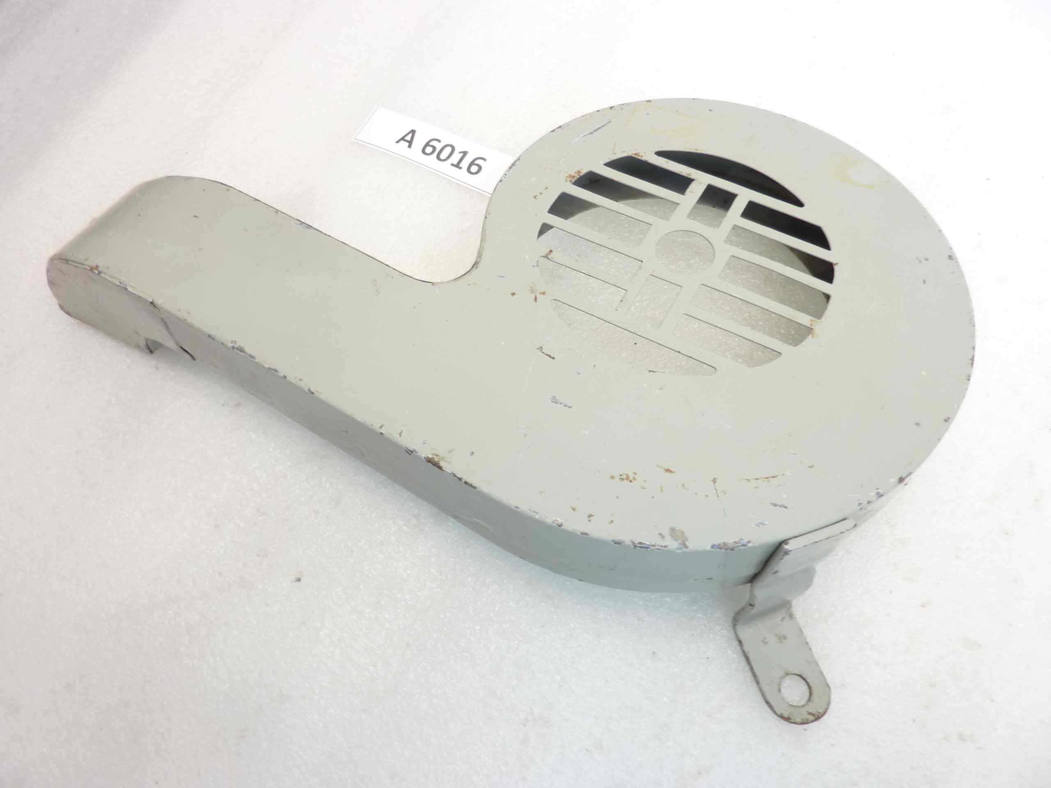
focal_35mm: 25
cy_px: 394
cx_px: 526
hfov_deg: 69.4
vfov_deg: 54.9
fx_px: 759
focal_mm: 4.1
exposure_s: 1/13
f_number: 3.3
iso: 80
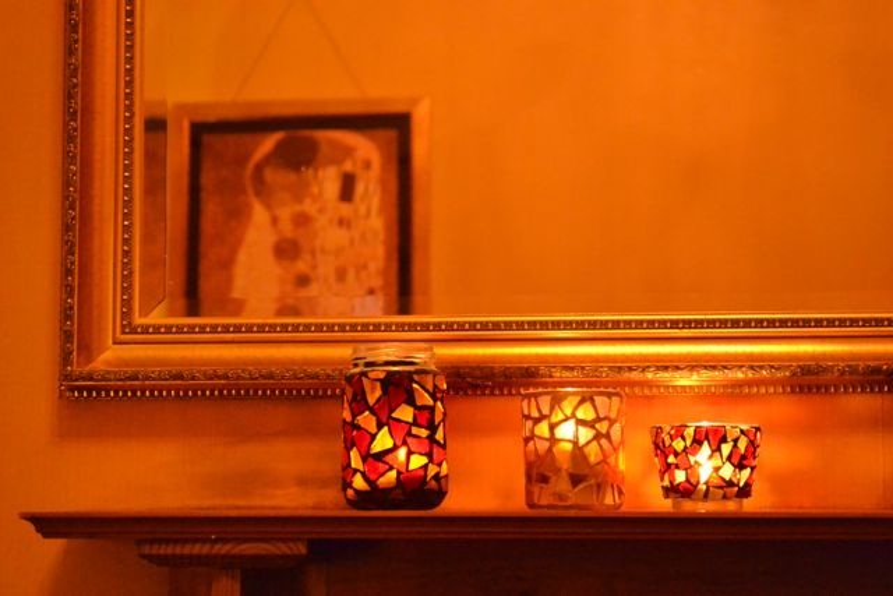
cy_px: 298
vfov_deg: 18.9
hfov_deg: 28.1
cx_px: 446
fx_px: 1786
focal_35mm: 72
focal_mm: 48
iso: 6400
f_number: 5.3
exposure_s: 1/13
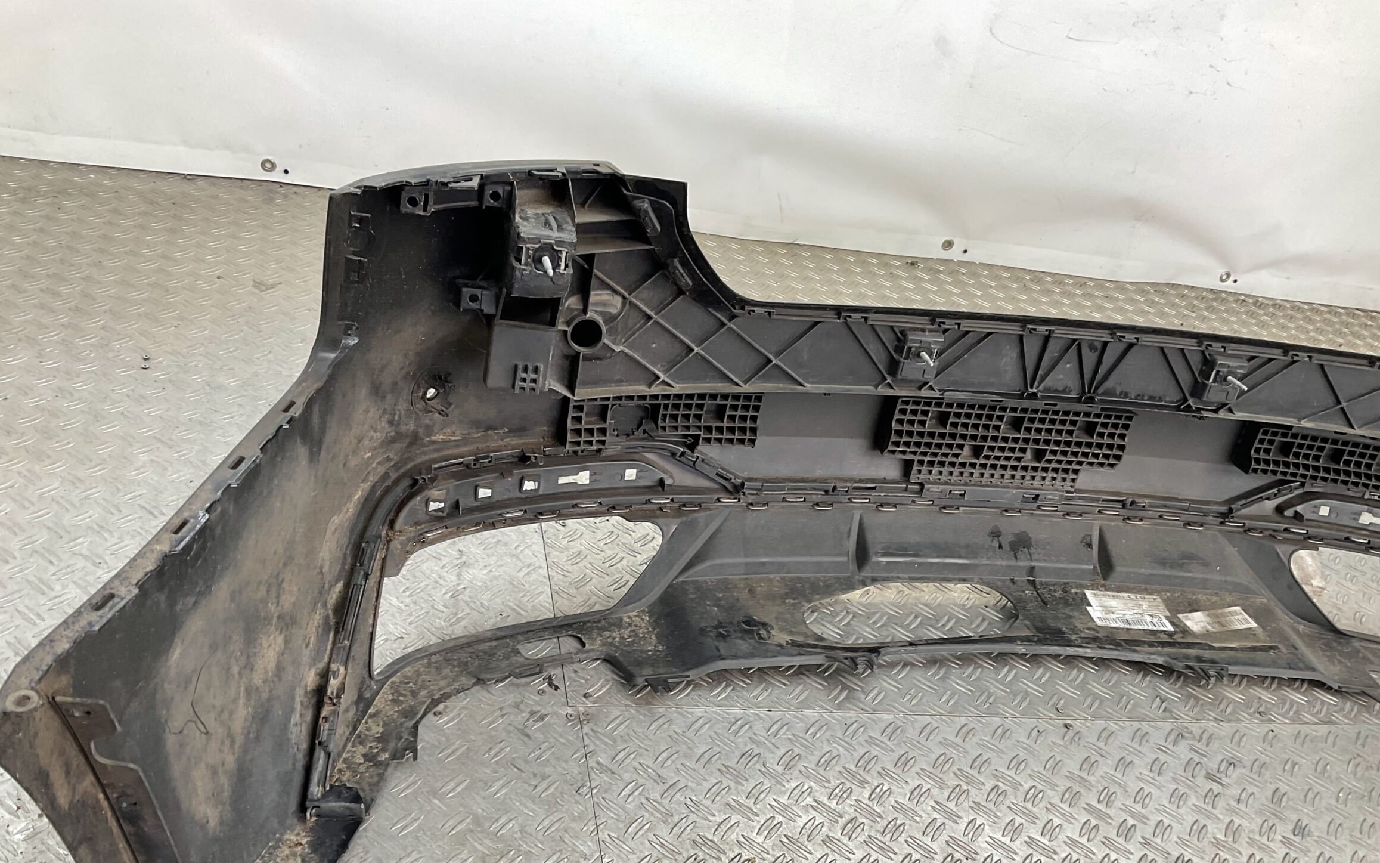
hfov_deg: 56.7
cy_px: 569
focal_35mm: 34
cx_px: 667
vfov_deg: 36.9
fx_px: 1279
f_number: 1.8
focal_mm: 3
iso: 25
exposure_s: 1/100
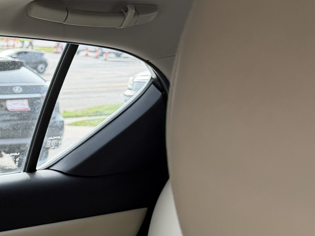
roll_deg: -1.3
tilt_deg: -5.2
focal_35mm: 86
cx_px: -178
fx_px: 783
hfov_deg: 19.4
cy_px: 94
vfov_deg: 17.2
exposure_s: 1/632
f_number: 1.78
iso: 80
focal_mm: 6.76
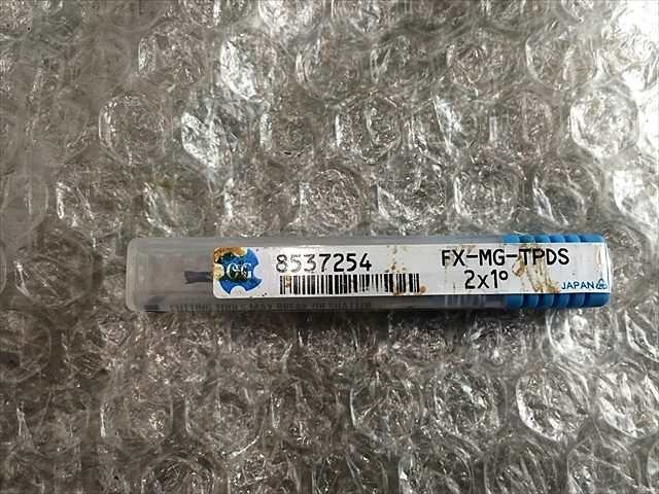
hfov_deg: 61.7
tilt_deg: -82.0
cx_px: 330
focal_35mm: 29
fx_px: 552
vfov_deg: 48.2
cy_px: 247
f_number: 2.2
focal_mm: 4.15
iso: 80
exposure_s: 1/30
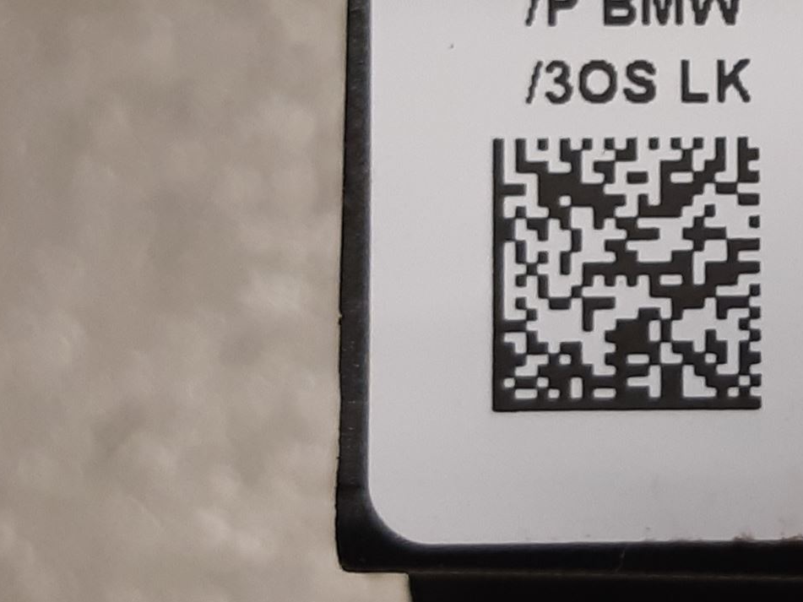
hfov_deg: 31.4
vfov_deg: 25.8
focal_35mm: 56
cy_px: 149
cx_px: 828
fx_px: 1299
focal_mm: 3.93
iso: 100
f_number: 1.7
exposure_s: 1/50
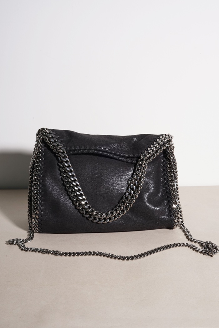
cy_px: 164
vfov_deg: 39.6
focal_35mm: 50
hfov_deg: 27.0
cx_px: 110
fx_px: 456
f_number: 10
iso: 640
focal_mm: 50
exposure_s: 1/100
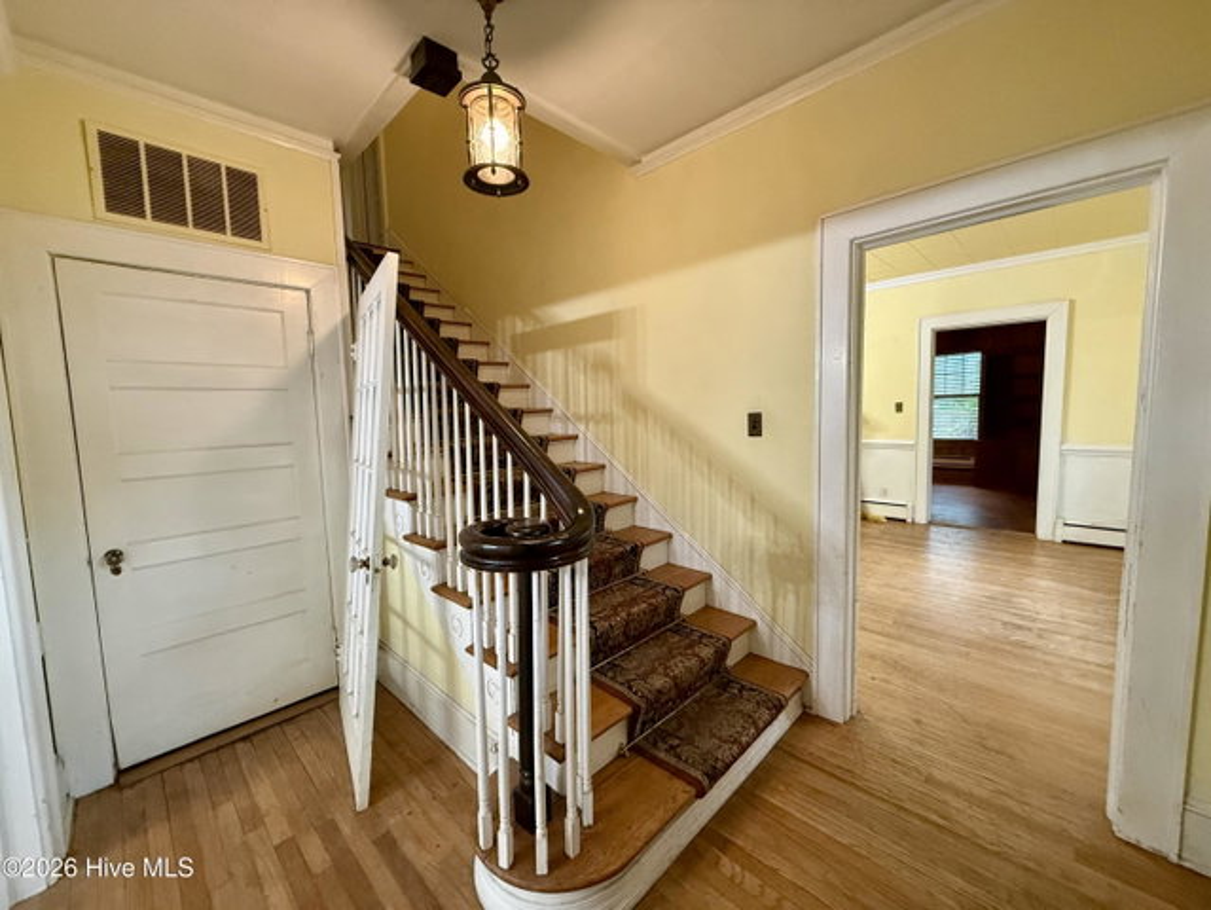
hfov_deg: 102.0
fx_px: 490
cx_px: 606
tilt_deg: -5.0
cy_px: 455
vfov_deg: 85.7
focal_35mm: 14
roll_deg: +1.2
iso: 500
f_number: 2.2
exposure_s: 1/60
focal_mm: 2.22
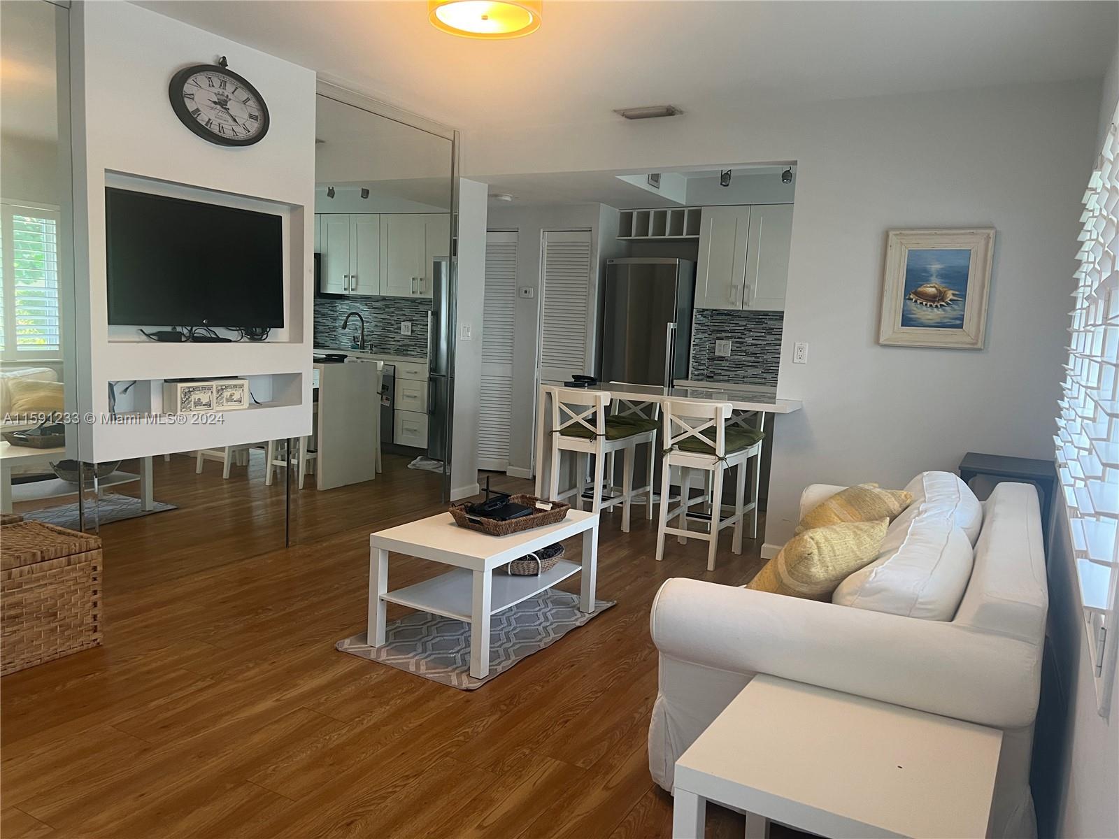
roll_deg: -3.6
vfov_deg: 53.1
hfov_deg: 67.3
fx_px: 840
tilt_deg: -5.9
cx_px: 560
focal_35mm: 26
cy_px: 420
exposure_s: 1/82
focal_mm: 5.7
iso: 125
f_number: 1.5
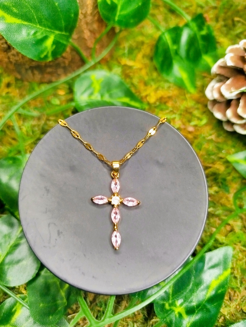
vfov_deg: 71.6
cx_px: 123
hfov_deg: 56.8
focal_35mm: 24
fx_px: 227
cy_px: 164
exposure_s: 1/33
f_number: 1.7
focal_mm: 5.31
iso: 320
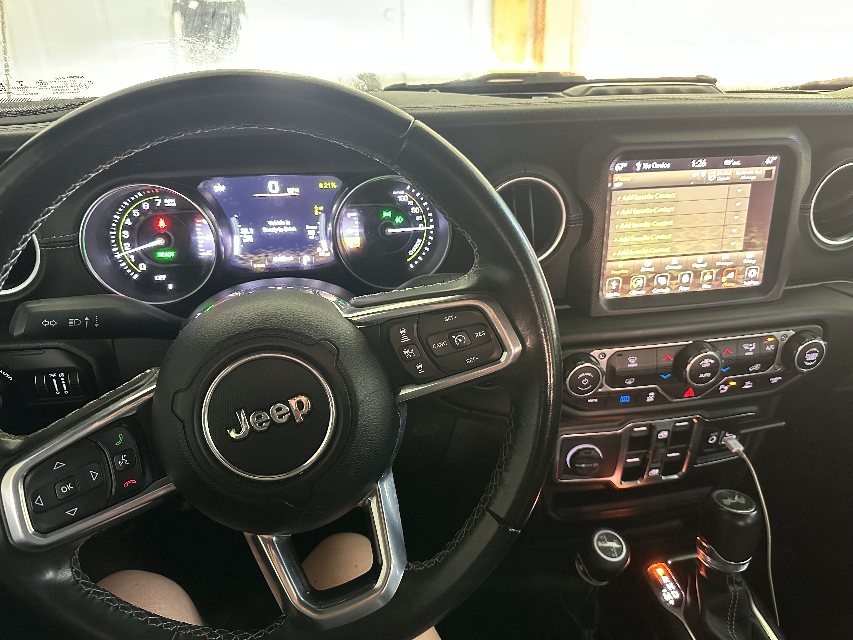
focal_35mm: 24
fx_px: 591
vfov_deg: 56.8
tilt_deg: -30.1
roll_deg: -0.8
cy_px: 320
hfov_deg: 71.6
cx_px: 426
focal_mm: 6.86
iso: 1600
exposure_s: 1/29
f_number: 1.78
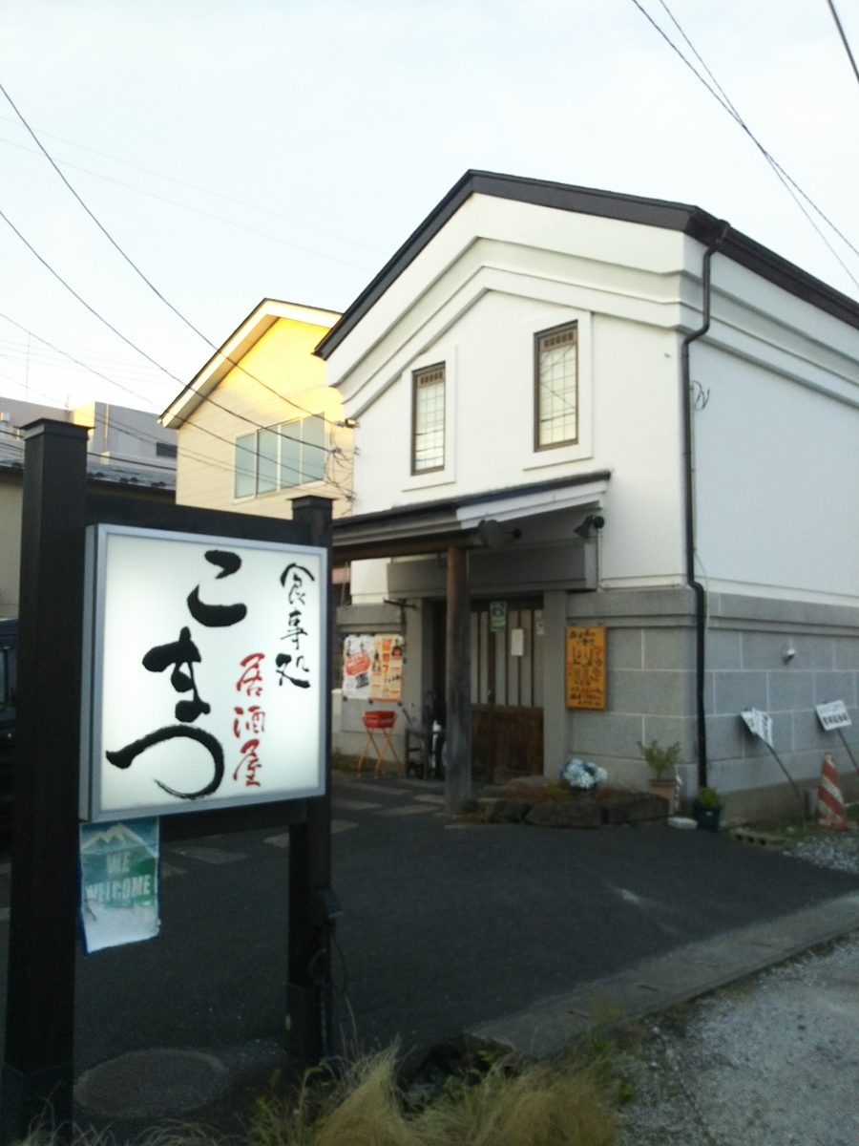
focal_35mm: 30
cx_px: 430
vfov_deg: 60.0
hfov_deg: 46.8
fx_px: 993
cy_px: 573
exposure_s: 1/120
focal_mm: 4
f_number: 2.2
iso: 64
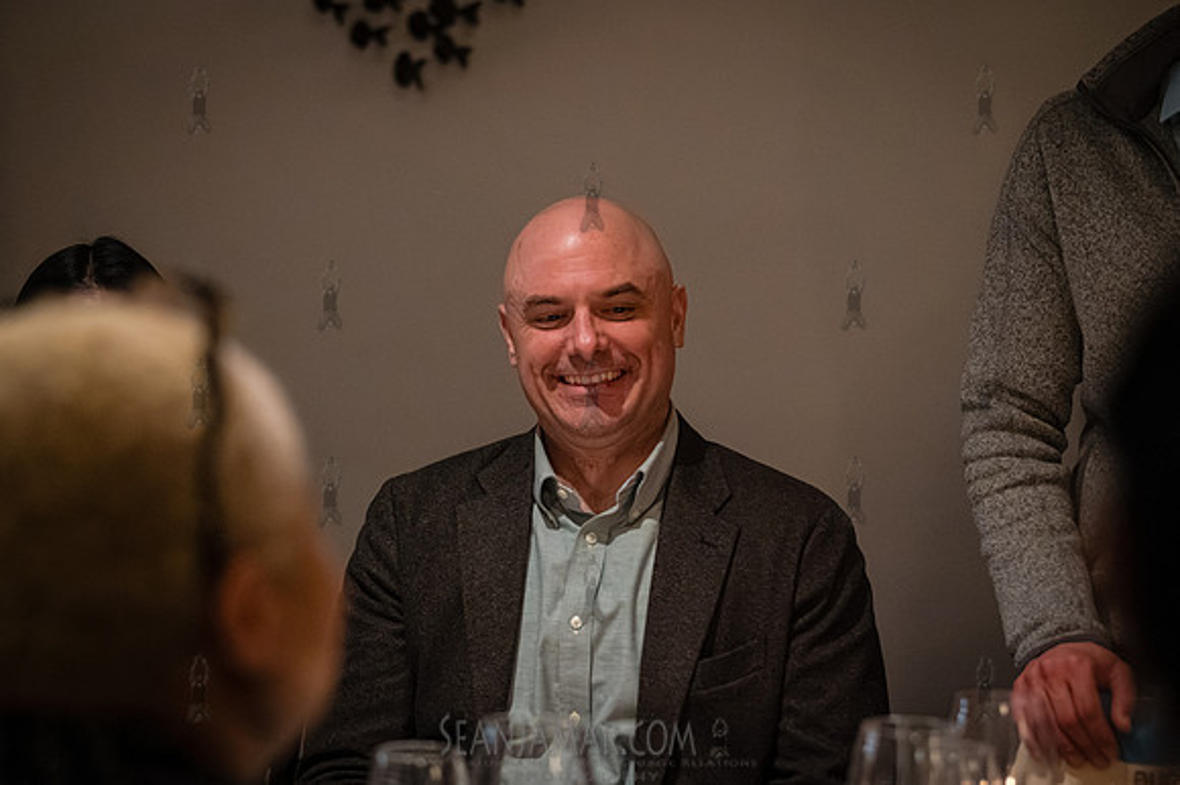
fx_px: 2391
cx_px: 590
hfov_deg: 27.7
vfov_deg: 18.6
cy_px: 392
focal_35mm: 73
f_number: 2.8
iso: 16000
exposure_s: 1/160
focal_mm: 73
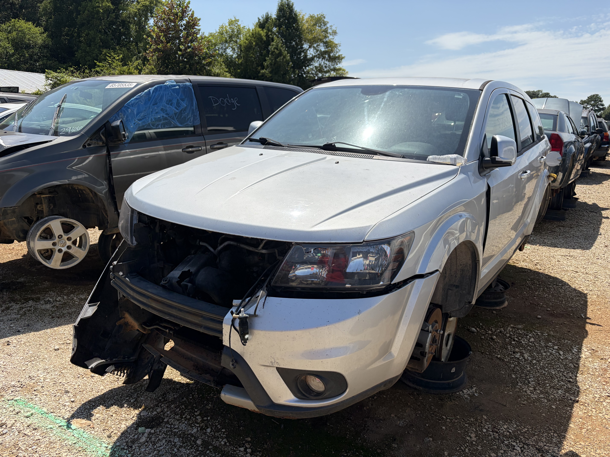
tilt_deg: -11.0
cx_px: 305
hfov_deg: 67.3
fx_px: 458
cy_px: 228
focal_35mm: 26
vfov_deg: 53.1
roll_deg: -1.6
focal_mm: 5.96
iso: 50
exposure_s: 1/4950
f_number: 1.6
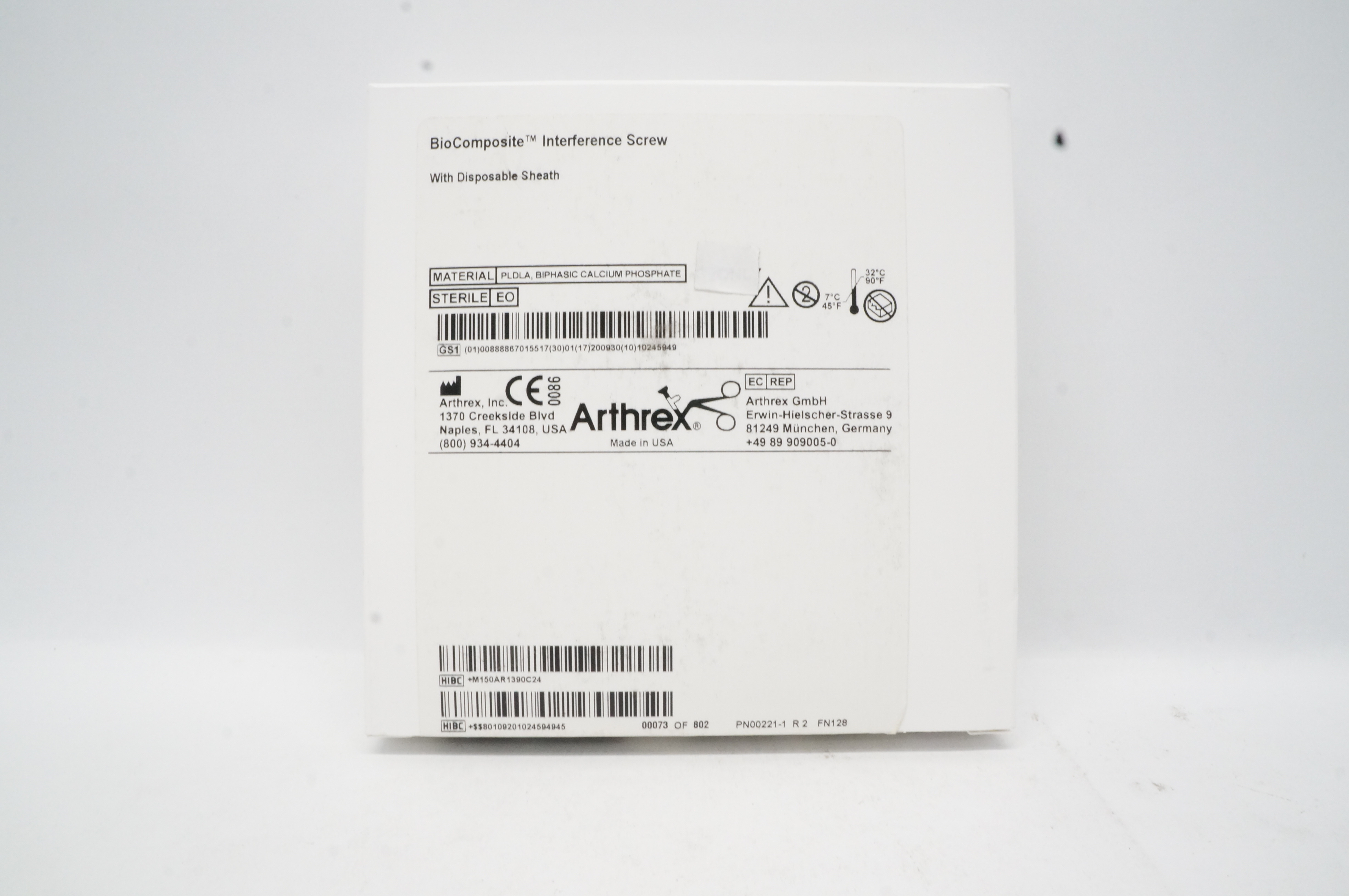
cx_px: 674
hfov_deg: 67.4
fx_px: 1011
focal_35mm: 27
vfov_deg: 47.8
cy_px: 448
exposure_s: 1/20
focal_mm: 18
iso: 1600
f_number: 16
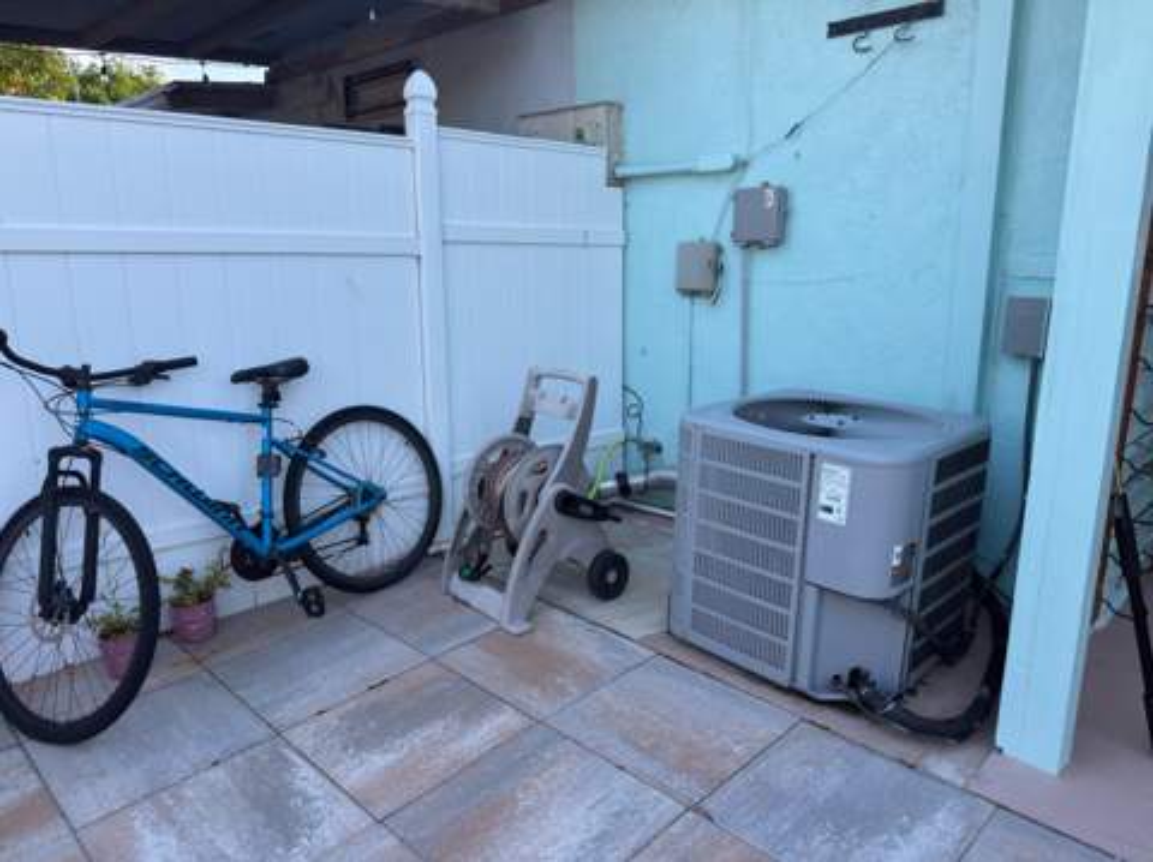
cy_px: 431
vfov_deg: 56.7
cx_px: 576
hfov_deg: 71.7
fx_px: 799
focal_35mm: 24
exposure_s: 1/394
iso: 80
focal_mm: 6.76
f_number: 1.78
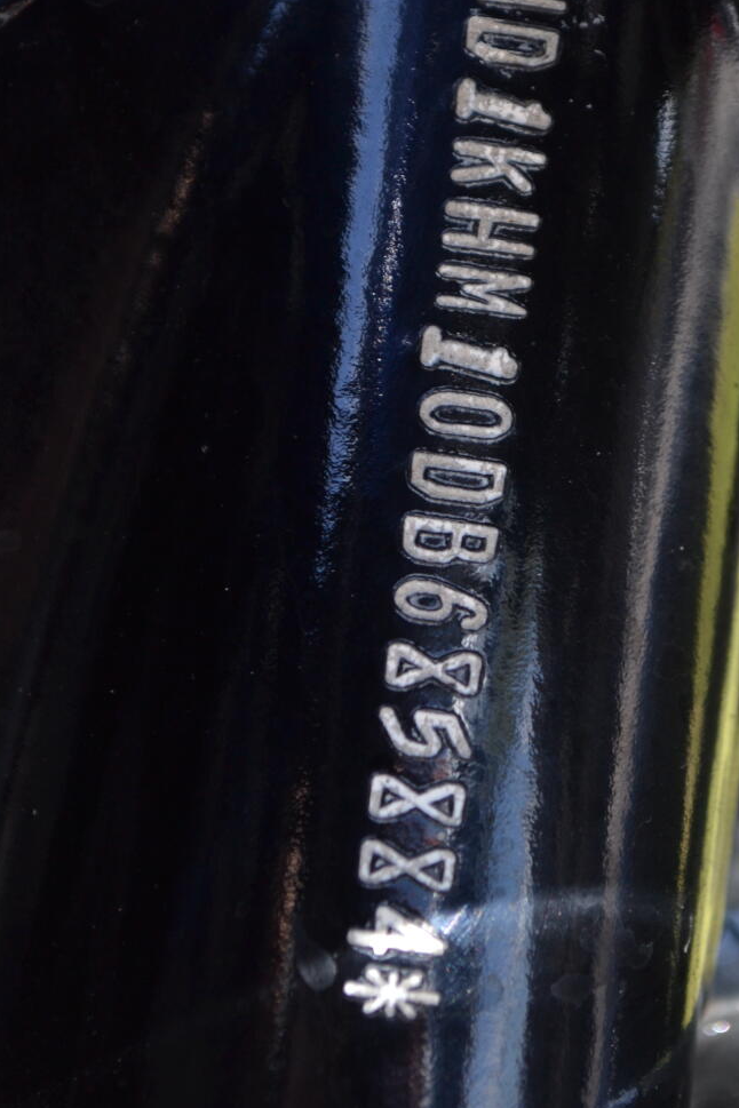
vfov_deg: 16.0
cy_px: 397
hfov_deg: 10.7
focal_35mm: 128
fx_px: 3934
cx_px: 530
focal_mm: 55
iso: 220
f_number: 5.6
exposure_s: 1/125
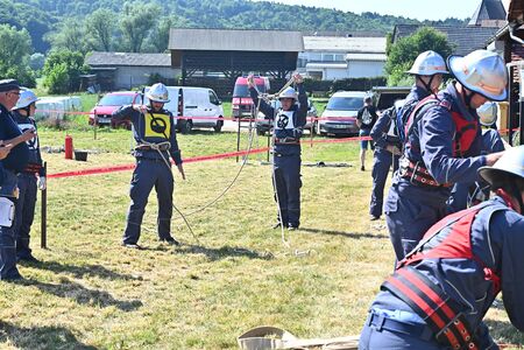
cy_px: 175
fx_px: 1019
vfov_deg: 19.5
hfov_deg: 28.8
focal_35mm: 70
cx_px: 262
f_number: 11
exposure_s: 1/1000
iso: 1600
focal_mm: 70
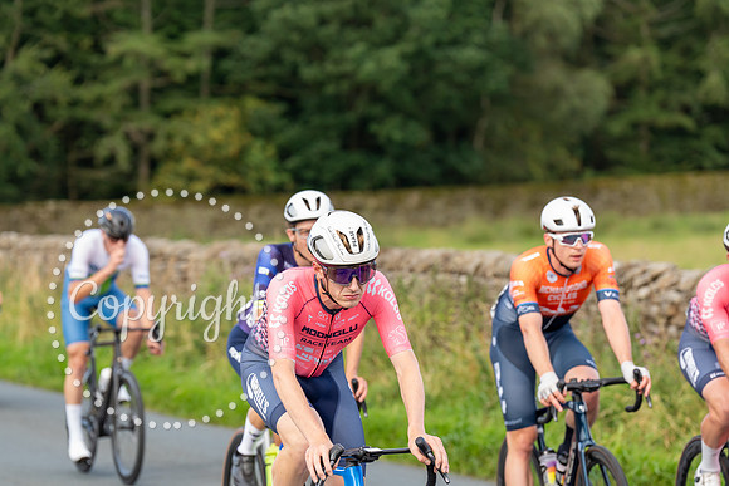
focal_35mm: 167
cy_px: 243
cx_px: 364
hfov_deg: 12.3
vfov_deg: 8.2
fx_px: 3382
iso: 800
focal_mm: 167
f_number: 4.5
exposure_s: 1/800
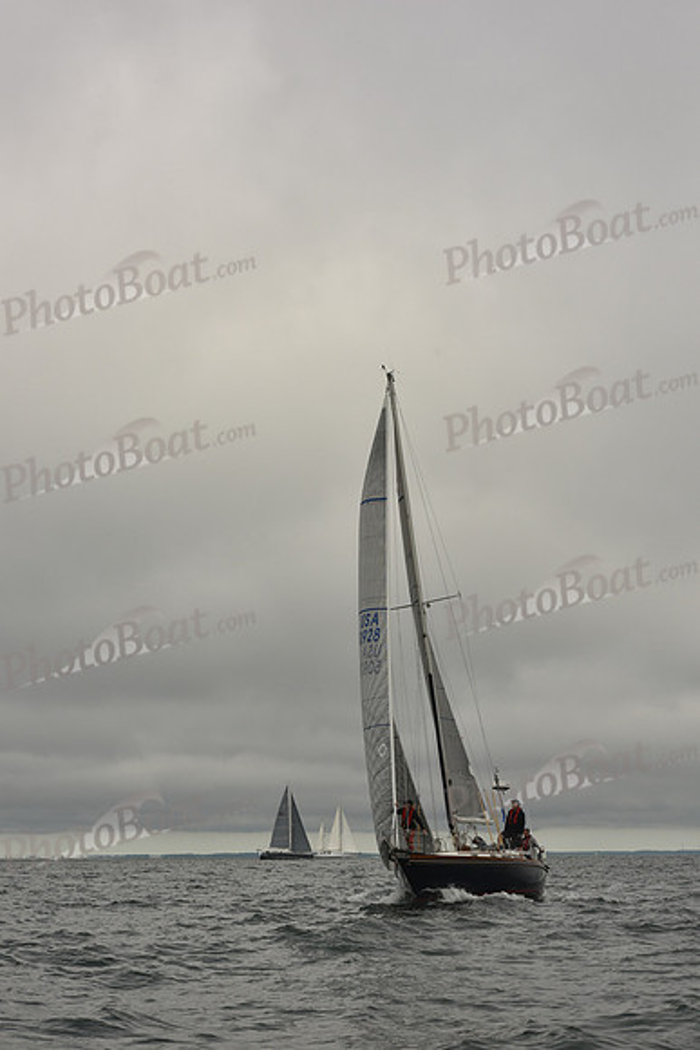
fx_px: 2186
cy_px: 525
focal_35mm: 75
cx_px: 350
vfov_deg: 27.0
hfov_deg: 18.2
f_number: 10
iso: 320
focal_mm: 75
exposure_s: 1/800
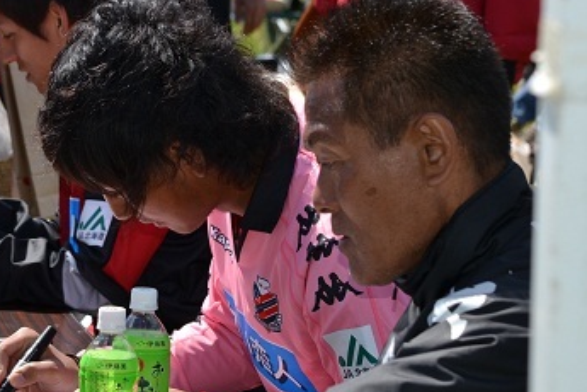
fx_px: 3012
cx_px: 185
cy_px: 173
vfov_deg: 7.4
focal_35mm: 185
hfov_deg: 11.1
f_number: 8
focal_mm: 85
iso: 100
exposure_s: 1/200
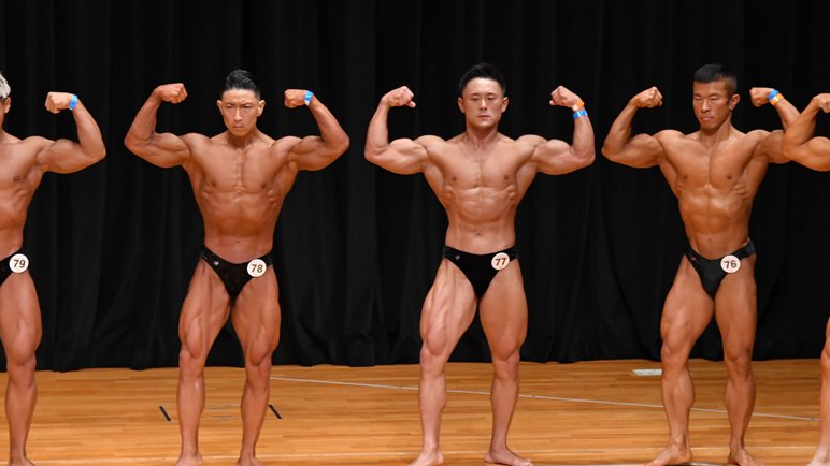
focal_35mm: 268
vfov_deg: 4.5
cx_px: 414
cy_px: 263
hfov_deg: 8.1
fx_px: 5897
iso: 4000
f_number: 5.6
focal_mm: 170
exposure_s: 1/400
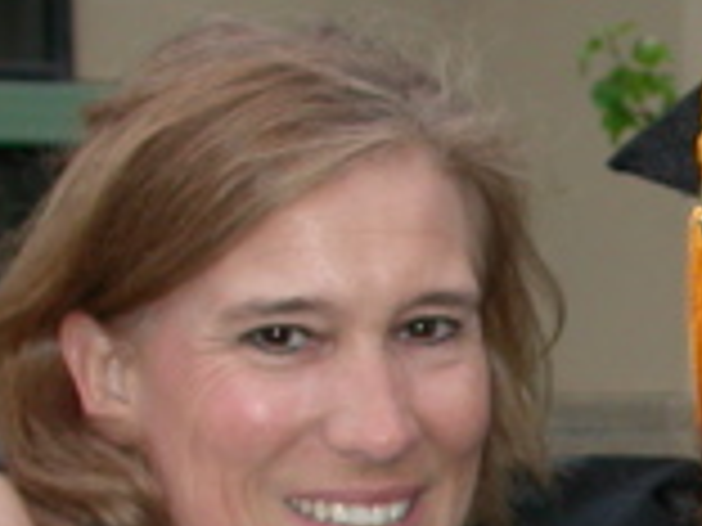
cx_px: 1035
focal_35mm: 267
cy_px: 832
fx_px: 5415
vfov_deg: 5.5
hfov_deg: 7.3
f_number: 3.2
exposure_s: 1/60.3
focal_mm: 13.5
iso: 100
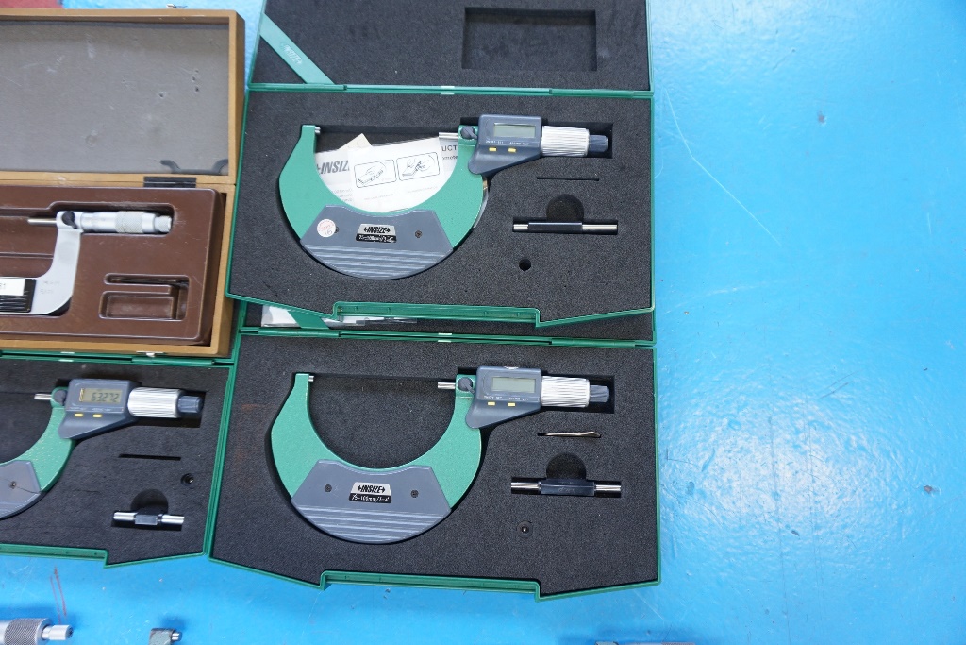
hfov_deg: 73.7
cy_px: 322
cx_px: 483
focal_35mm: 24
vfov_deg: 53.1
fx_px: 644
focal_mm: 16
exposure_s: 1/60
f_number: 4
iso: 500
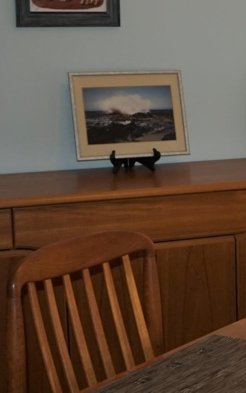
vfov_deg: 21.4
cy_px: 181
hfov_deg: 12.1
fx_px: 1040
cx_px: 485
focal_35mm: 97
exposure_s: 1/60
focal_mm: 16
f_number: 3.5
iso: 100
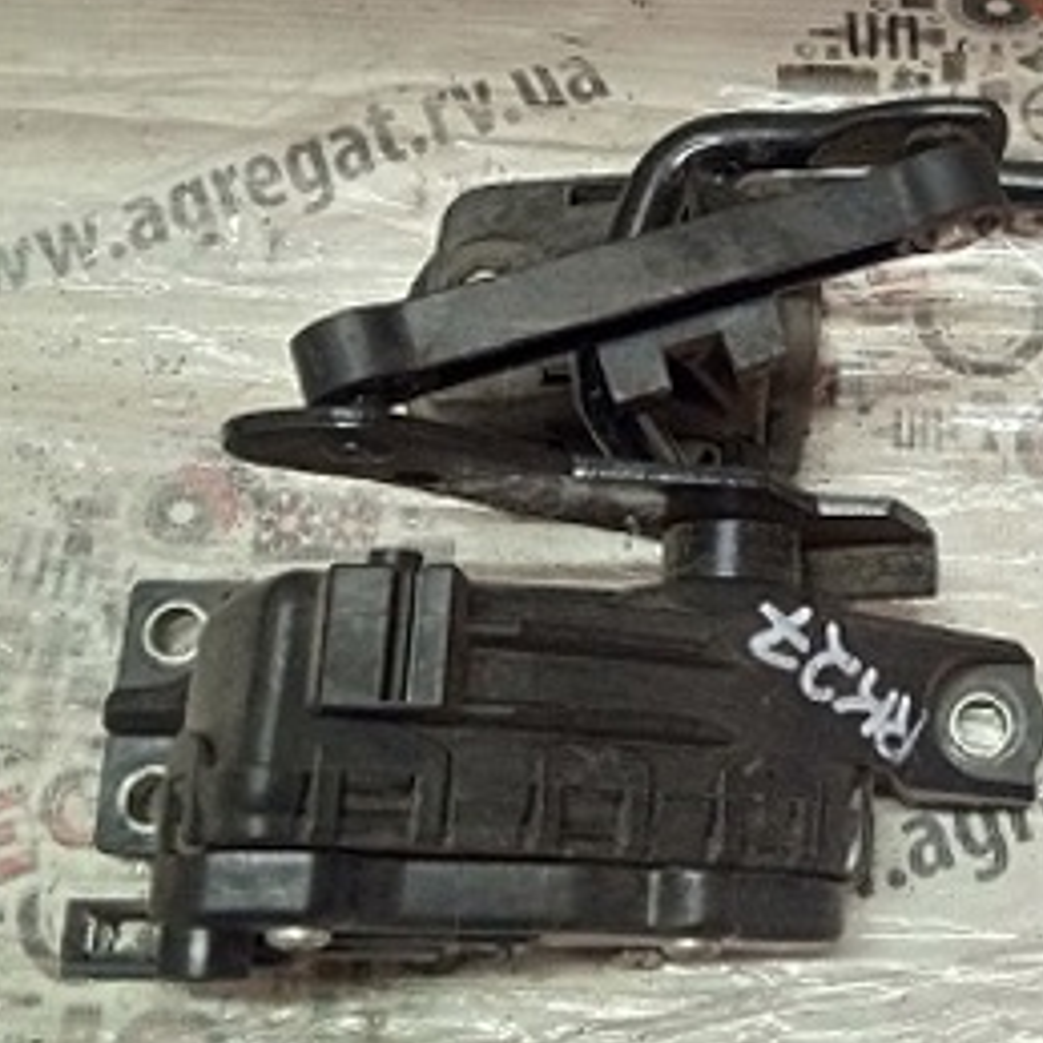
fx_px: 2079
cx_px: 979
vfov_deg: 27.9
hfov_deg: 27.0
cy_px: 292
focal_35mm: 61
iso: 396
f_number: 2.2
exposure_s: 1/33.3
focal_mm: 3.43
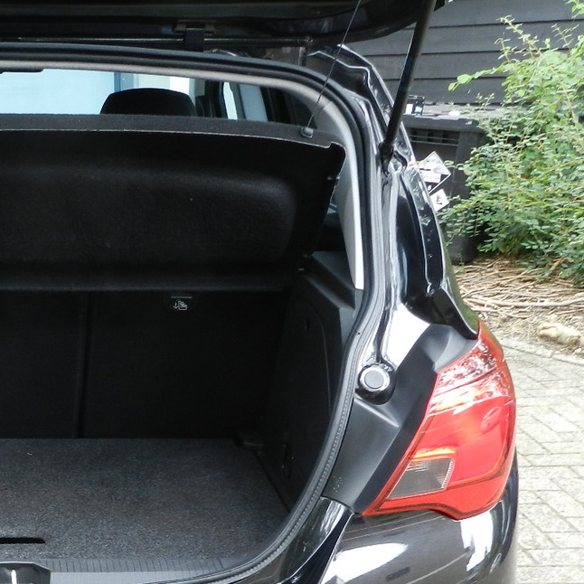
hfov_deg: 26.1
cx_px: 21
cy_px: 463
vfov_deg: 26.8
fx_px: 1202
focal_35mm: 63
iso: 200
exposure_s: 1/25
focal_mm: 5.6
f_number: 3.7
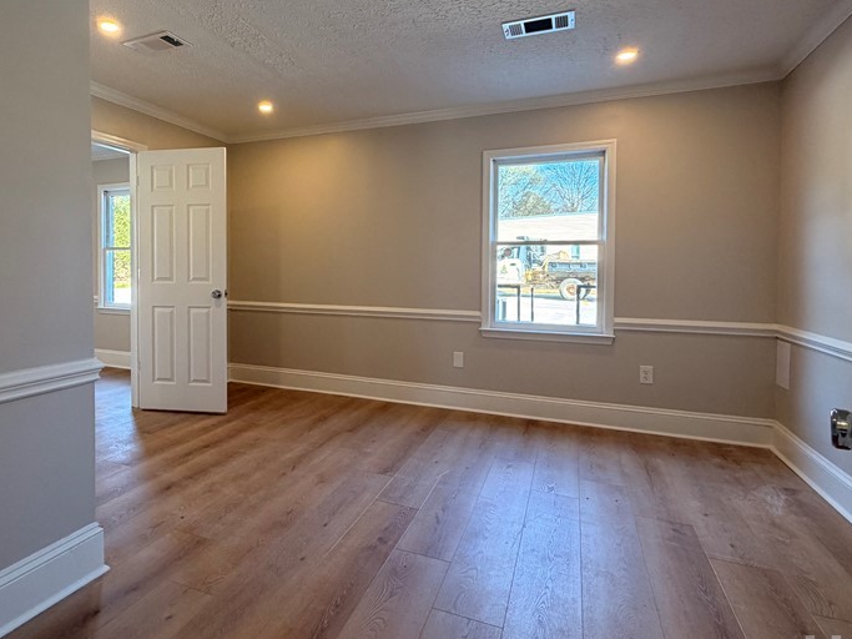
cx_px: 338
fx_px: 517
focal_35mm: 21
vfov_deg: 63.2
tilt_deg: -1.2
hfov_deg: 78.0
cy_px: 276
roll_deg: -0.8
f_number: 2.2
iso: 200
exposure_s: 1/120
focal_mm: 2.22
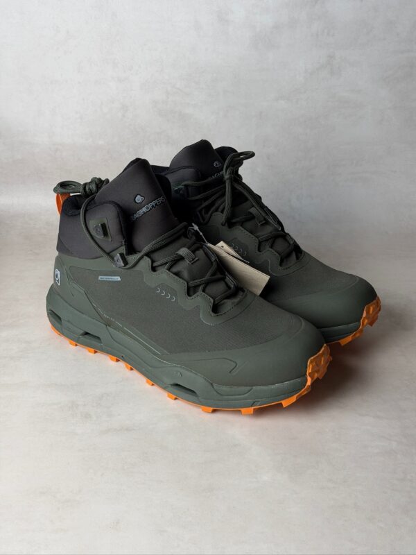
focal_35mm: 48
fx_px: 769
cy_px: 278
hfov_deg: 30.3
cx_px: 208
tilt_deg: -28.2
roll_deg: -0.1
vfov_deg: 39.7
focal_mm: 6.76
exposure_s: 1/149
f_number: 1.78
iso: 50
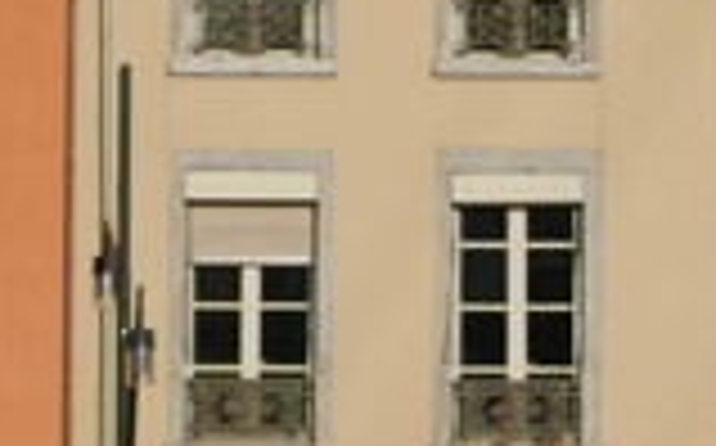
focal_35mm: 516
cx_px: 727
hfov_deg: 4.1
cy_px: 653
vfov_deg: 2.5
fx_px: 10058
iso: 200
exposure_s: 1/1600
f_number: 5.6
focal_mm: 30.4
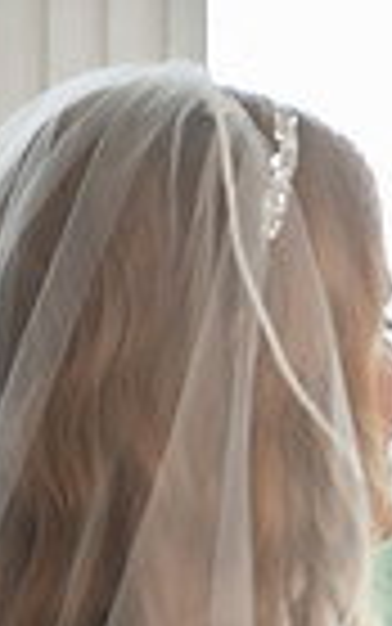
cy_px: 673
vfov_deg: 3.4
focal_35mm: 610
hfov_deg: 2.1
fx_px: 10416
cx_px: 1203
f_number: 2.8
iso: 250
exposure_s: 1/250
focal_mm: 140
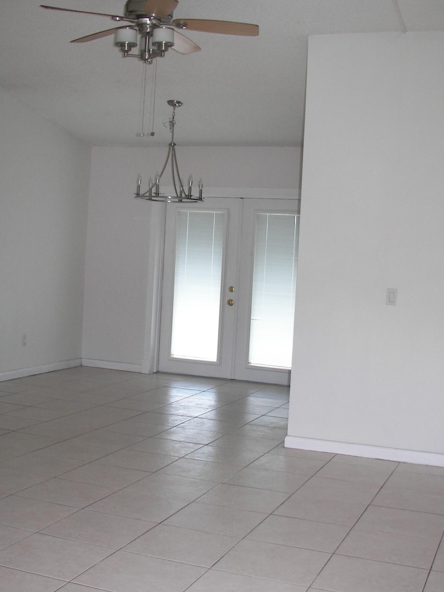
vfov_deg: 39.7
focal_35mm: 48
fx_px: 821
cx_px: 200
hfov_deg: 30.2
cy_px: 287
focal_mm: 6
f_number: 2.8
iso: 50
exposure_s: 1/30
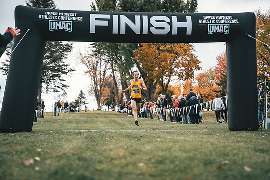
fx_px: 405
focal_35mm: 54
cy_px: 91
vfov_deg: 25.1
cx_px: 137
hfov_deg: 36.9
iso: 200
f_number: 2
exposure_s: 1/3200
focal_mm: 52
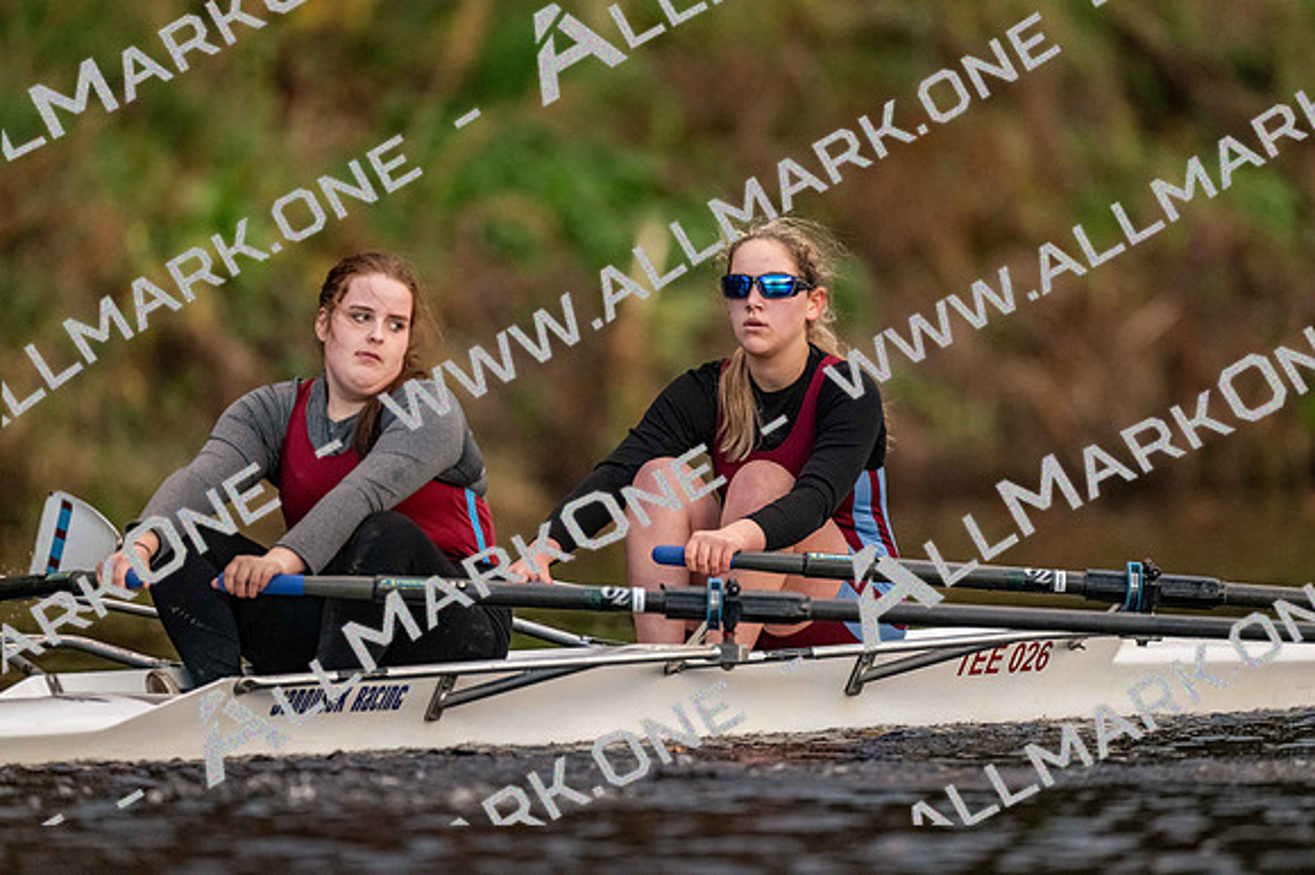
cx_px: 658
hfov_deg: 3.4
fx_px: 21908
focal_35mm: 600
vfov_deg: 2.3
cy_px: 438
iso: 5600
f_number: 4
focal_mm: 600
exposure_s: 1/2500
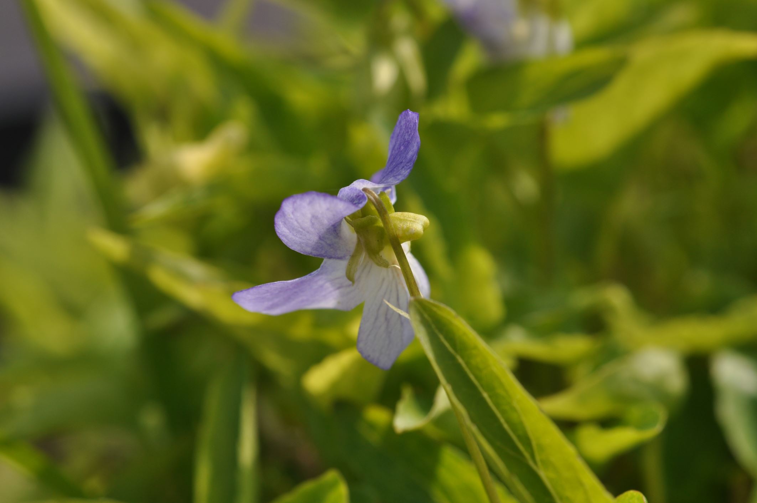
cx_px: 378
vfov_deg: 8.7
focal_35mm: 158
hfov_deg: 13.1
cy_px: 252
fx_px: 3308
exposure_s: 1/160
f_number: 8
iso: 200
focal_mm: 105
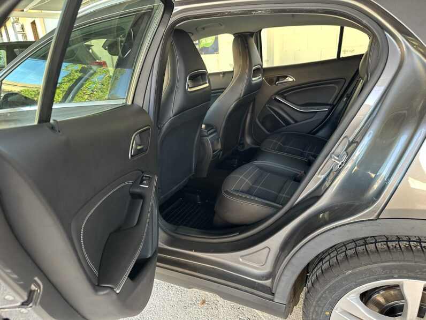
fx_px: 295
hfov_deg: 71.6
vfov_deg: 56.8
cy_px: 160
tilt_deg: -18.4
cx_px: 213
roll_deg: +5.4
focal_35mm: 24
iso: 250
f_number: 1.78
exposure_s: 1/73
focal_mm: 6.86
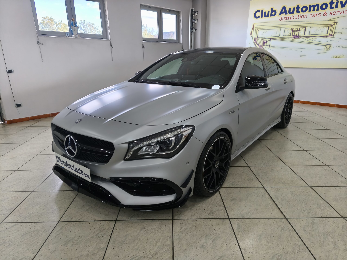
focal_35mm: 23
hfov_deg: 73.9
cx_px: 174
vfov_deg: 58.9
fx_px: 231
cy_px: 130
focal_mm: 5.35
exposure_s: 1/100
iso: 400
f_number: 1.7
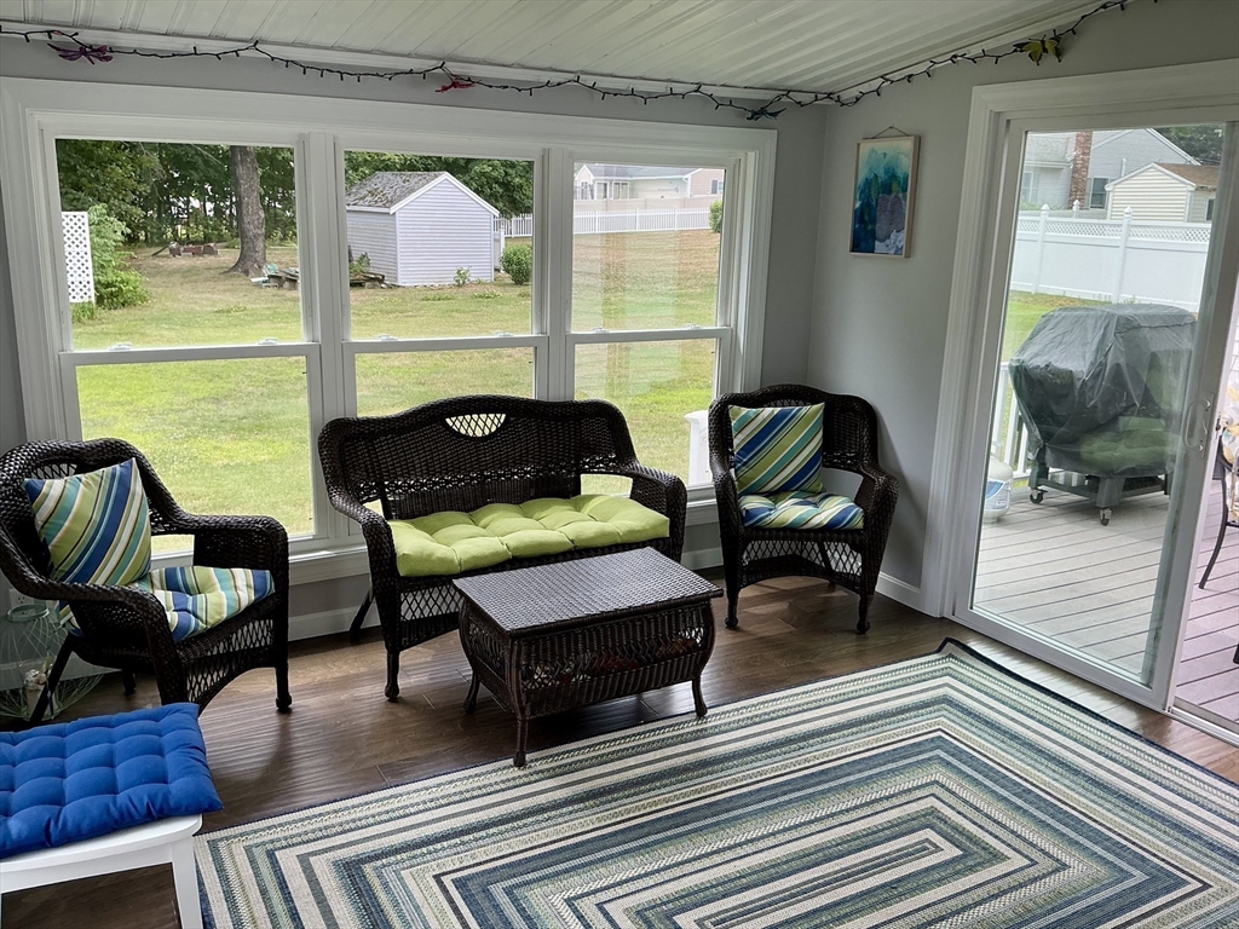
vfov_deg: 48.2
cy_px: 464
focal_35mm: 29
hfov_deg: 61.7
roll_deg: -1.0
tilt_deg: -13.1
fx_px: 1038
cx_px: 620
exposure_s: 1/126
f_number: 1.8
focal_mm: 3
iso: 16
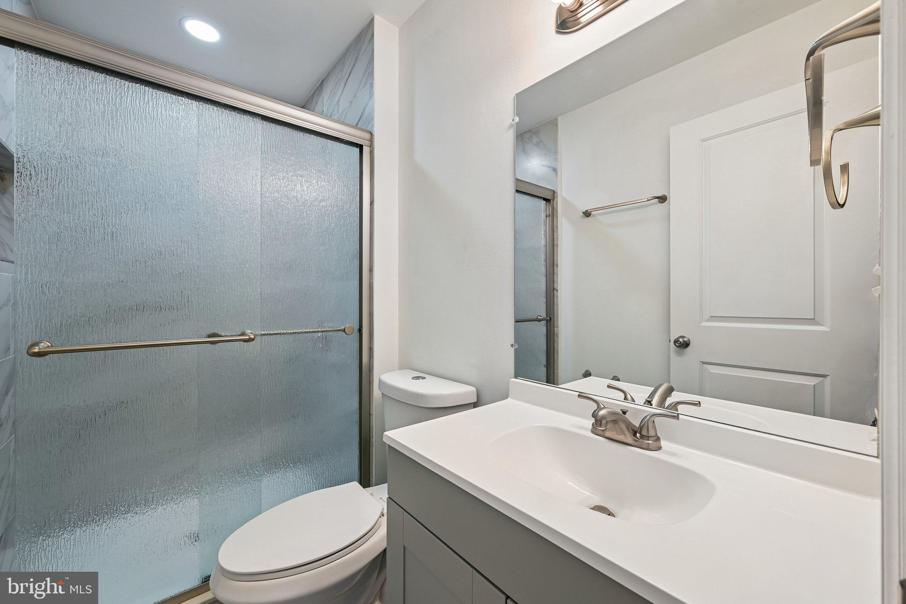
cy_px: 302
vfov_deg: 81.2
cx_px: 453
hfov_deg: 104.3
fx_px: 352
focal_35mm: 14
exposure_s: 1/15
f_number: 8
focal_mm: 14
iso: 160
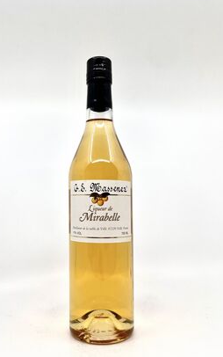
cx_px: 100
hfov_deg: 43.1
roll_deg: +1.3
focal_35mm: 29
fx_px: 282
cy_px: 174
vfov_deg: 64.6
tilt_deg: +6.1
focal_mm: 5.1
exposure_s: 1/1086
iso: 50
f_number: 1.6
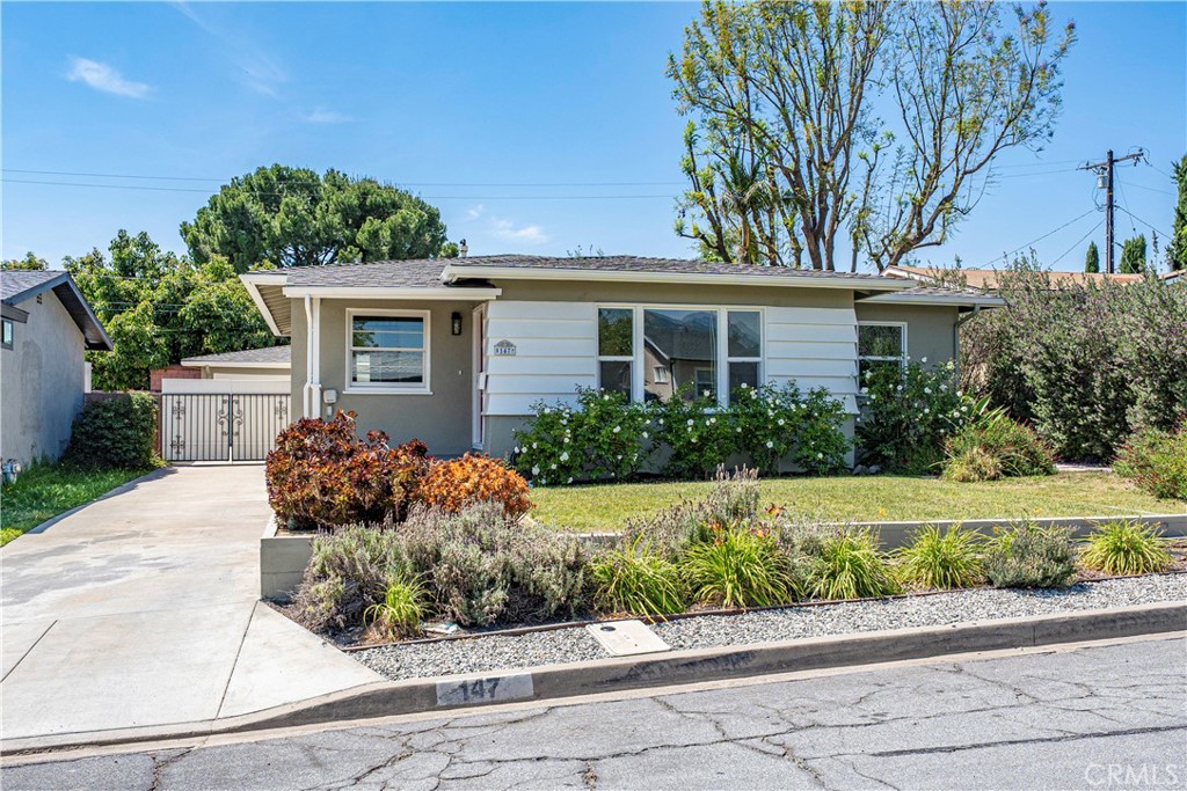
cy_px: 396
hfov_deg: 61.9
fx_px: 989
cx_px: 594
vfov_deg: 43.6
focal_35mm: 30
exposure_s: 1/800
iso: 200
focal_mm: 20
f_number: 5.6
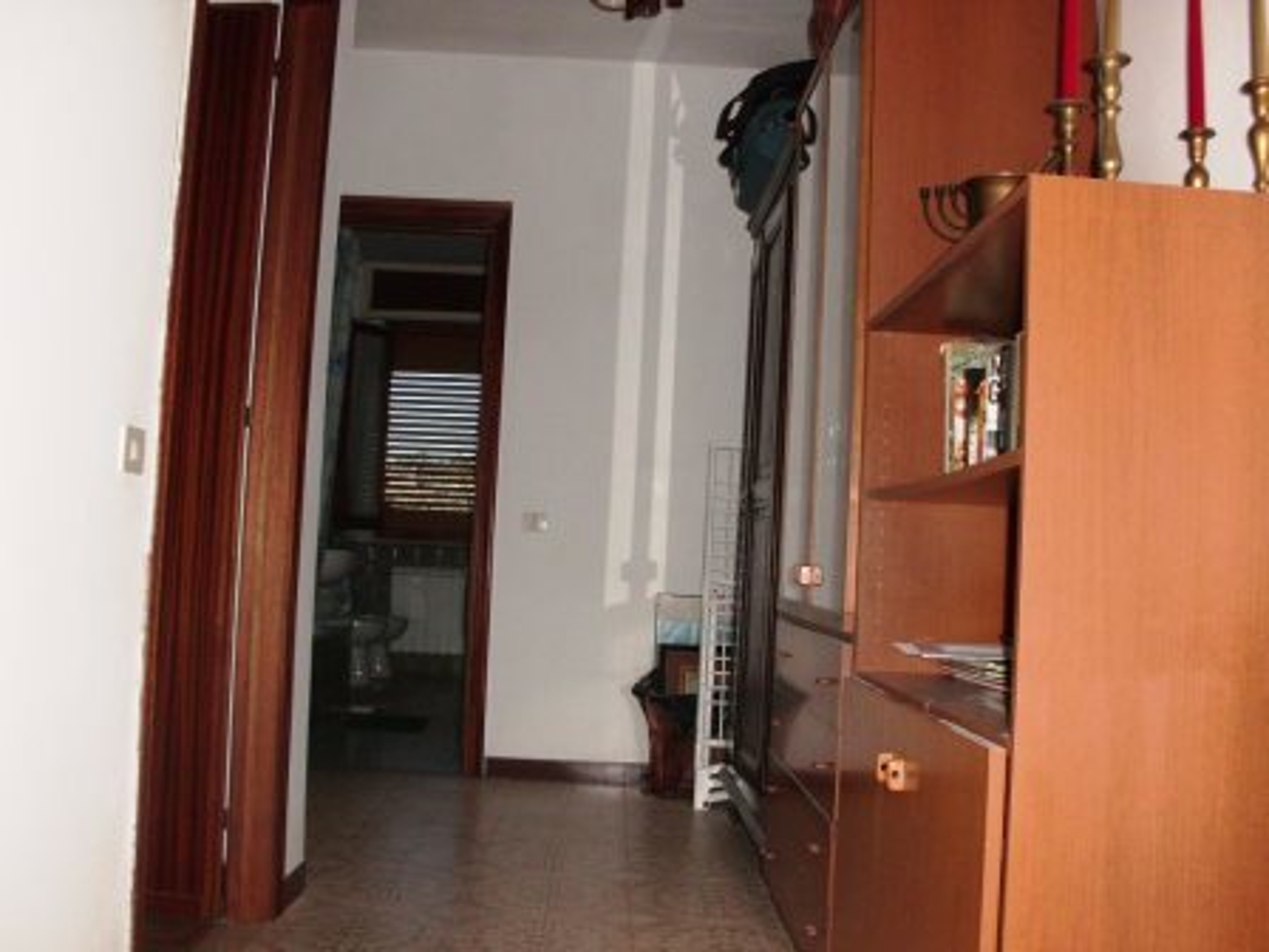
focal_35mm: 36
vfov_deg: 39.7
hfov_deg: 51.4
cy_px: 476
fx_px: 1320
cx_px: 634
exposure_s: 1/60
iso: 200
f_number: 2.9
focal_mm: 6.3
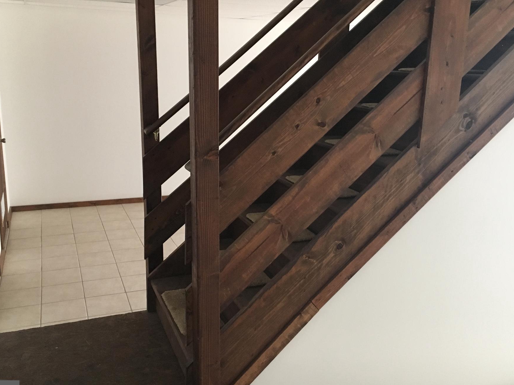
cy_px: 179
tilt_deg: -13.0
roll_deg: -0.7
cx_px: 247
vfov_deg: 41.8
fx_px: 505
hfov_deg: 53.9
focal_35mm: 34
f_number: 2.2
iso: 200
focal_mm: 4.15
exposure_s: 1/17
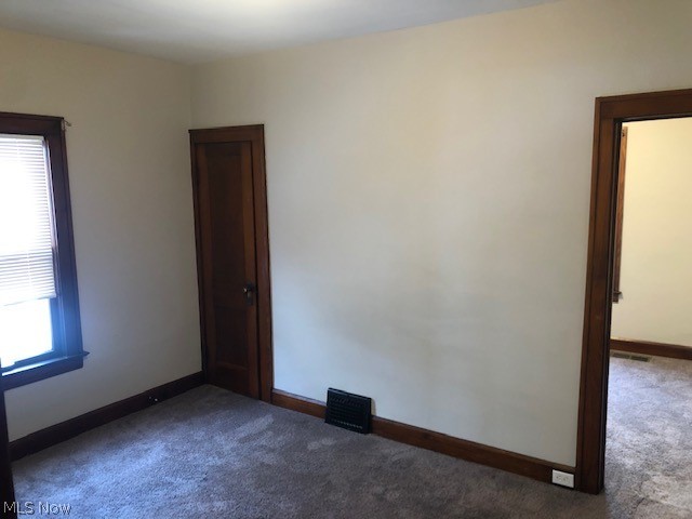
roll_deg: +1.5
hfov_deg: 63.4
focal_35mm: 28
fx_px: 560
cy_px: 260
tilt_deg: -8.3
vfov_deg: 49.7
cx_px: 346
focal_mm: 4
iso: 80
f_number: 1.8
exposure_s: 1/15
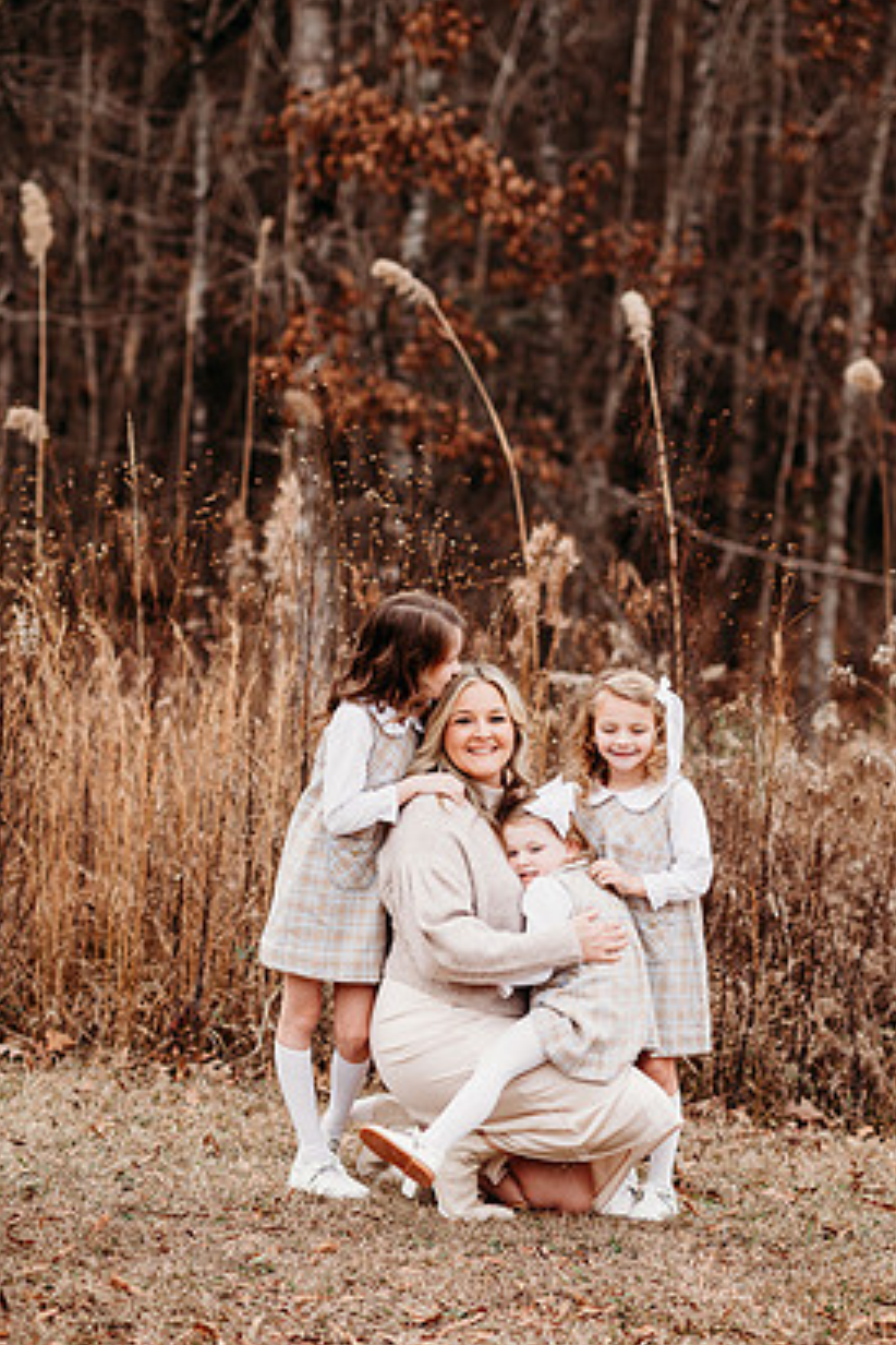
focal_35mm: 93
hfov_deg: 14.7
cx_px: 477
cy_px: 674
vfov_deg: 21.9
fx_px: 3472
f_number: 2.5
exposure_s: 1/320
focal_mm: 85
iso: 125
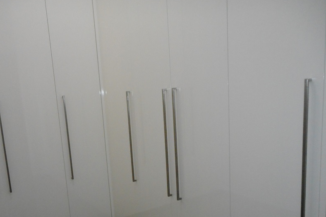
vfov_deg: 39.4
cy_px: 149
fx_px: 299
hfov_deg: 57.1
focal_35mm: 33
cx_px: 146
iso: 400
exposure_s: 1/25
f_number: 3.7
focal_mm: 4.5
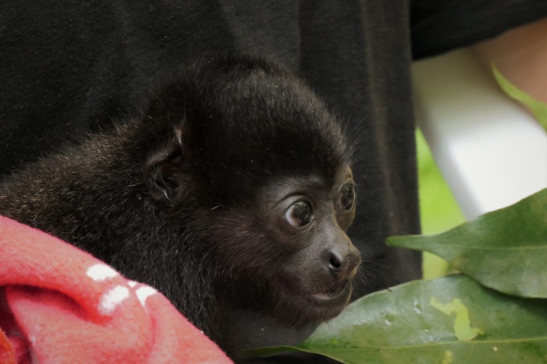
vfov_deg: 3.8
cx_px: 274
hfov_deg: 5.7
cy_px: 182
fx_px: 5469
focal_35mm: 360
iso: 1600
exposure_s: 1/80
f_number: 6.4
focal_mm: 132
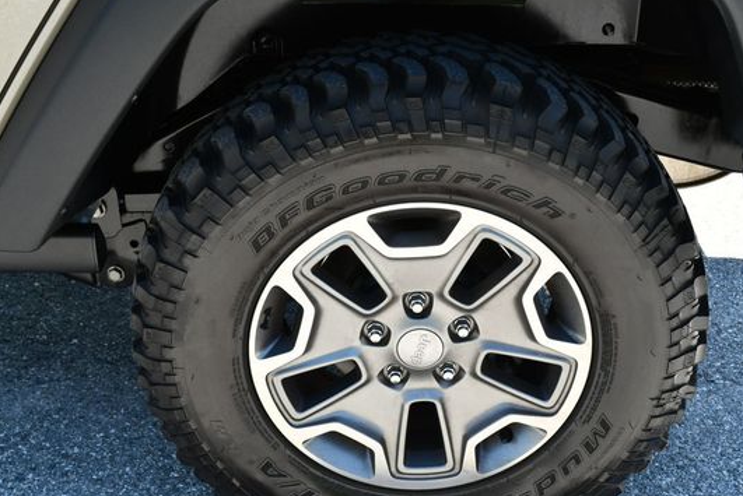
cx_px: 378
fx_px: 1095
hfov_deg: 37.5
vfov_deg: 25.5
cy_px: 285
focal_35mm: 53
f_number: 5.6
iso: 200
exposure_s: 1/250
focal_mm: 22
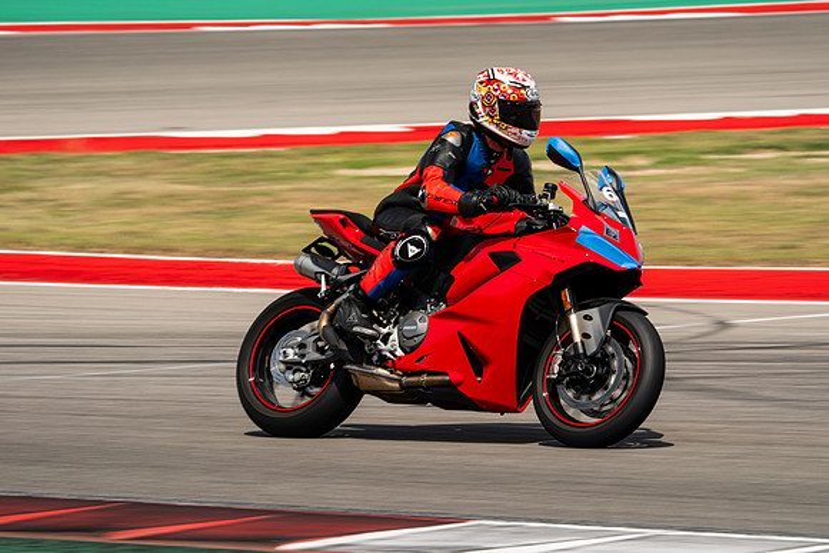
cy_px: 276
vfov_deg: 4.6
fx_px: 6910
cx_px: 414
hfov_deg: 6.9
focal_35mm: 300
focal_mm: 200
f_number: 9
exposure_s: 1/250
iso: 160
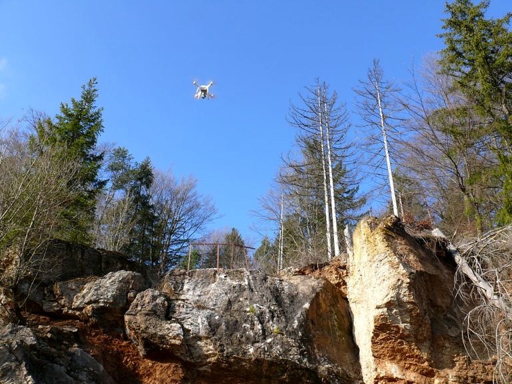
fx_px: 518
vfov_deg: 40.7
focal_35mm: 35
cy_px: 192
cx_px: 256
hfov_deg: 52.6
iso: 100
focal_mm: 7.4
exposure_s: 1/200
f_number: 5.6
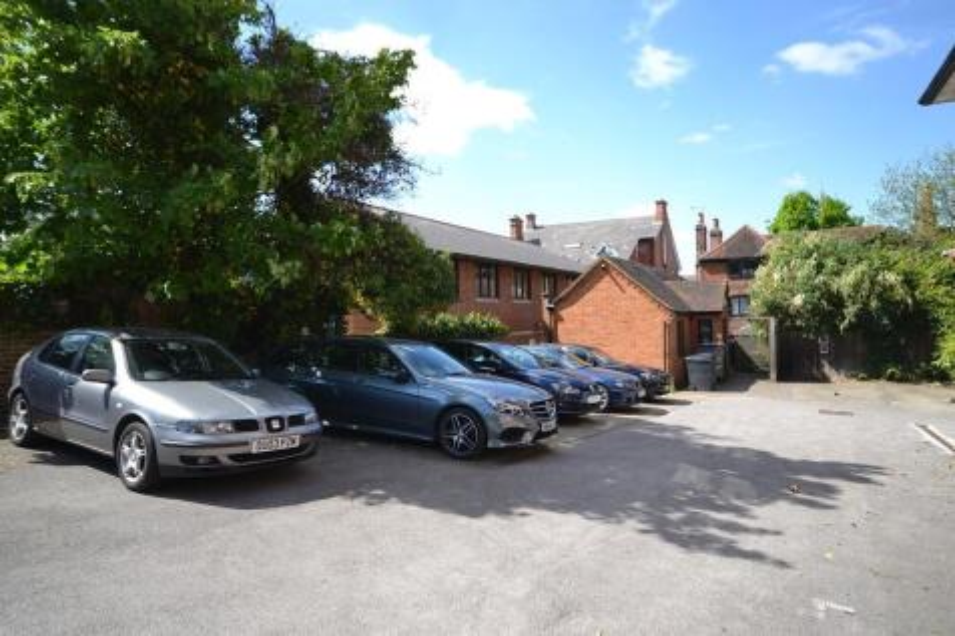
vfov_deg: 59.5
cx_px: 478
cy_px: 318
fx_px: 557
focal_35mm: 21
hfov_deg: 81.2
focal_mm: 14
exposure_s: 1/160
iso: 100
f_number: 6.3
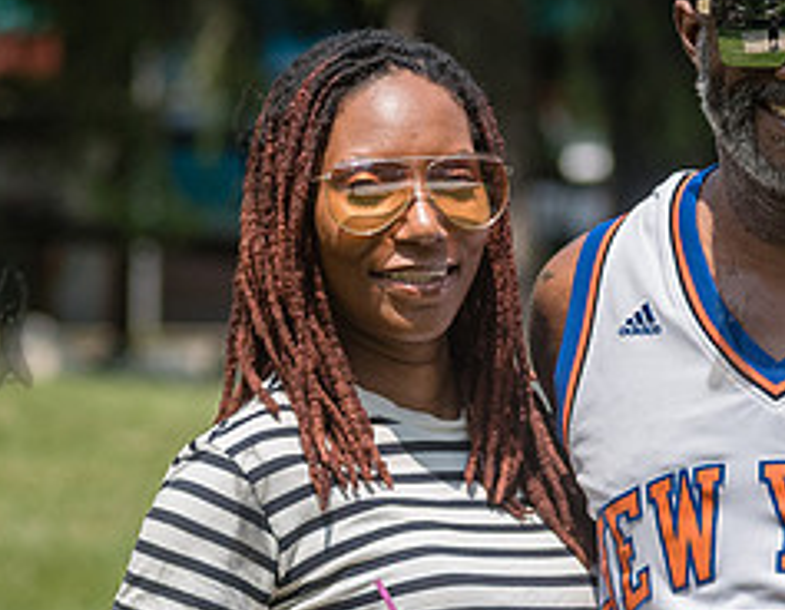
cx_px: 785
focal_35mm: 439
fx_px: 10083
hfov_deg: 4.5
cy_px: 226
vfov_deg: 3.5
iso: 400
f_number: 4
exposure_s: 1/4000
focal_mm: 120
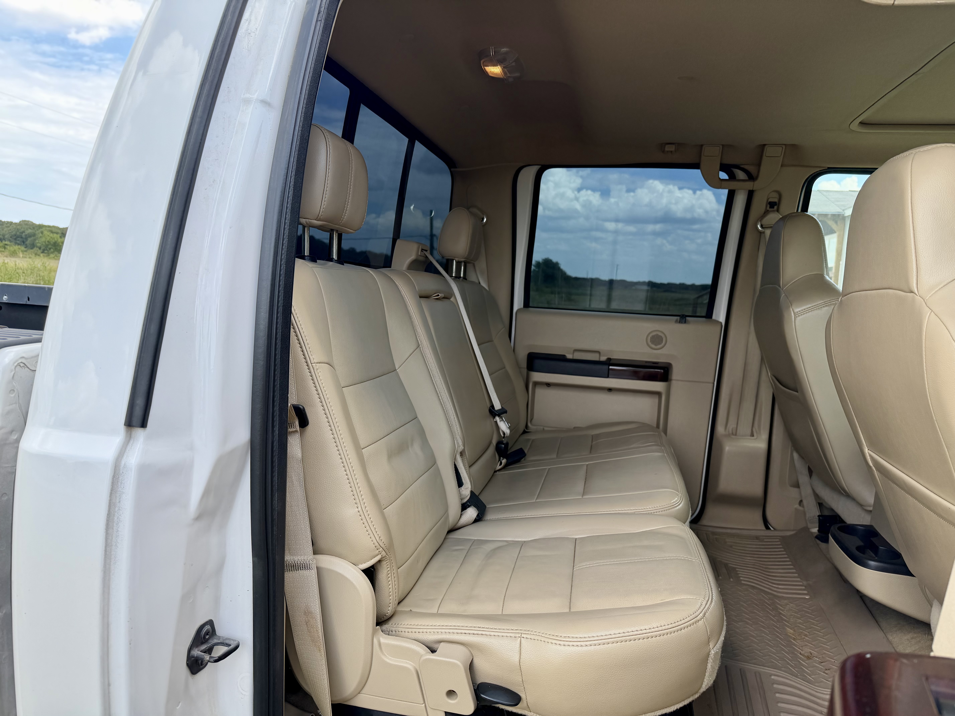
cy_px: 358
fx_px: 662
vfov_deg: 56.8
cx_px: 478
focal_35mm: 24
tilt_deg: -7.1
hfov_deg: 71.6
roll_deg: -2.8
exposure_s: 1/967
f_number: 1.78
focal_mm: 6.76
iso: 100
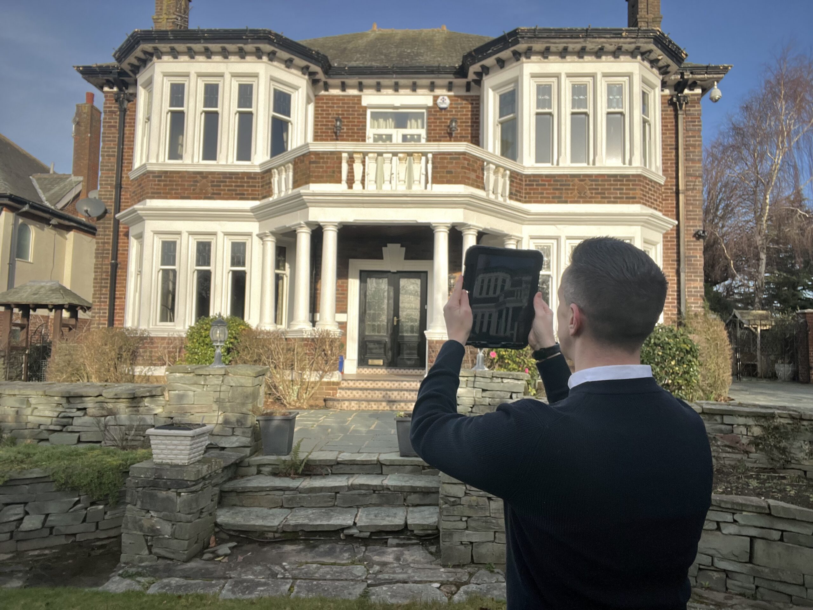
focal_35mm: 23
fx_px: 540
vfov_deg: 58.9
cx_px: 406
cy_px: 305
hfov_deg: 73.9
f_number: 2.2
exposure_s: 1/667
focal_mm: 2.71
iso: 32
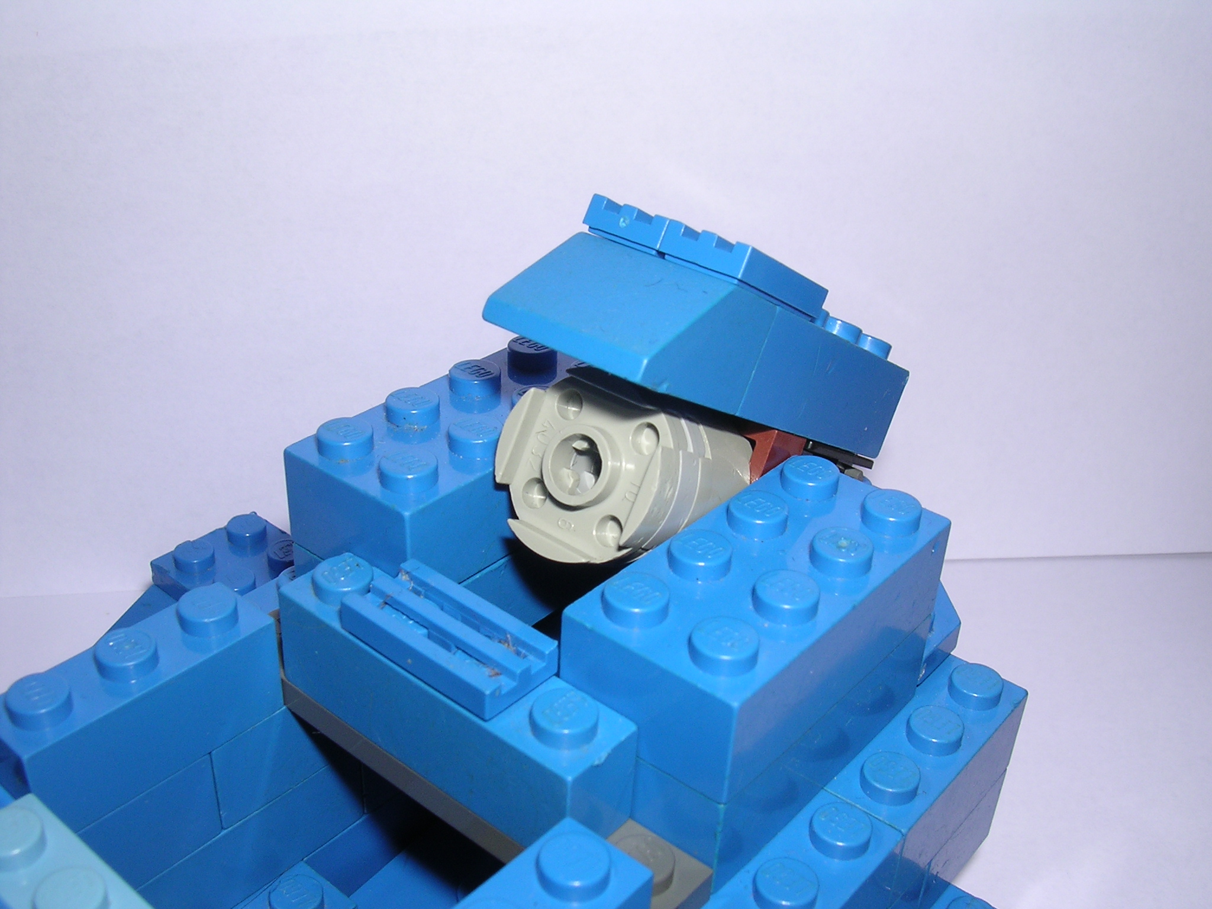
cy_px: 454
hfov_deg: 49.0
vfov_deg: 37.7
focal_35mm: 38
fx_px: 1330
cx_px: 606
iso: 100
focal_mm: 5.8
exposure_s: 1/60.1
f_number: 5.6
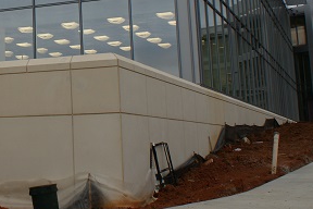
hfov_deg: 25.6
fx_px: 652
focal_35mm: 75
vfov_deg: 17.6
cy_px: -15
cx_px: -4
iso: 100
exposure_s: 1/50
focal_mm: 18
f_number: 5.6
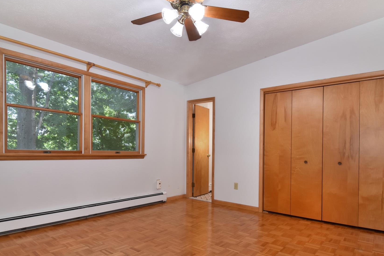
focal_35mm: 21
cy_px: 154
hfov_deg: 82.1
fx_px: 220
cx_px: 205
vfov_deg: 59.9
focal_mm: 11
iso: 640
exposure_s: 1/30
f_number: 11
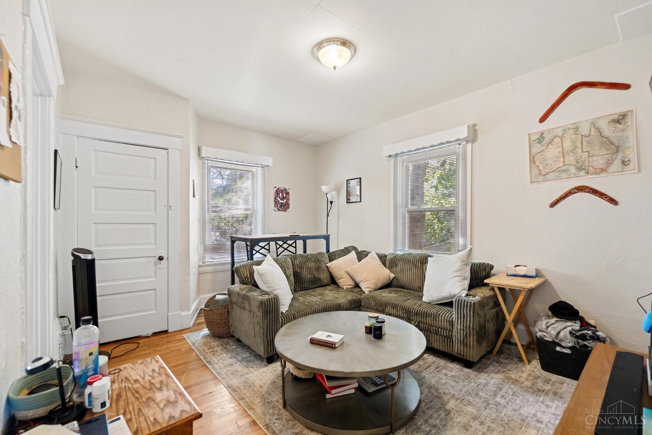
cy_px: 218
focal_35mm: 15
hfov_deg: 100.4
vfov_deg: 77.3
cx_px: 326
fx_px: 272
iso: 2500
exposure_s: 1/30
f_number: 4
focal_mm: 10
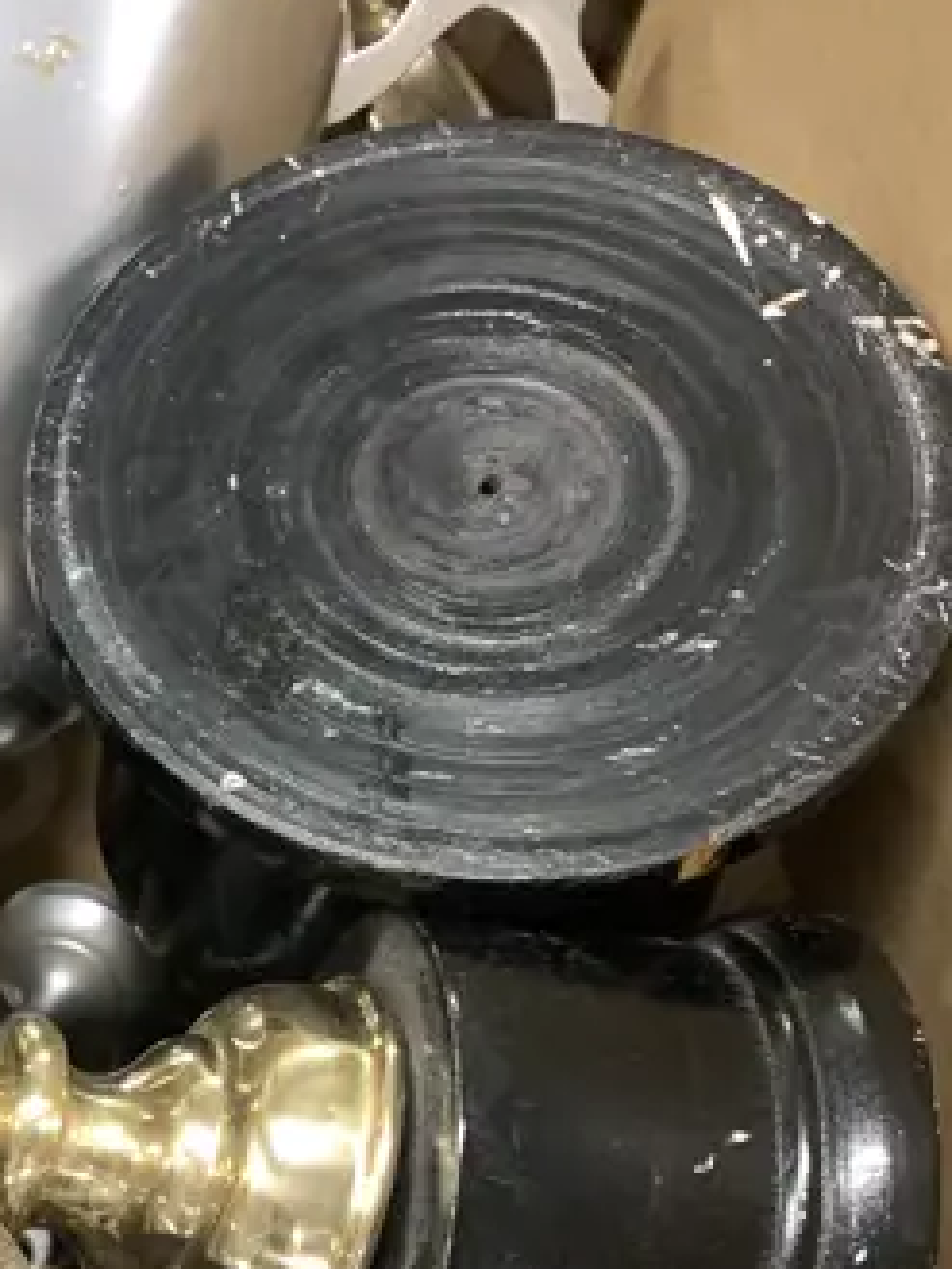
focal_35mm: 81
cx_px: -524
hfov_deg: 16.4
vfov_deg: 22.5
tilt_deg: -69.2
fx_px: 2968
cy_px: 1450
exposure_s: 1/50
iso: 200
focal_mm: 4.25
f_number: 1.8
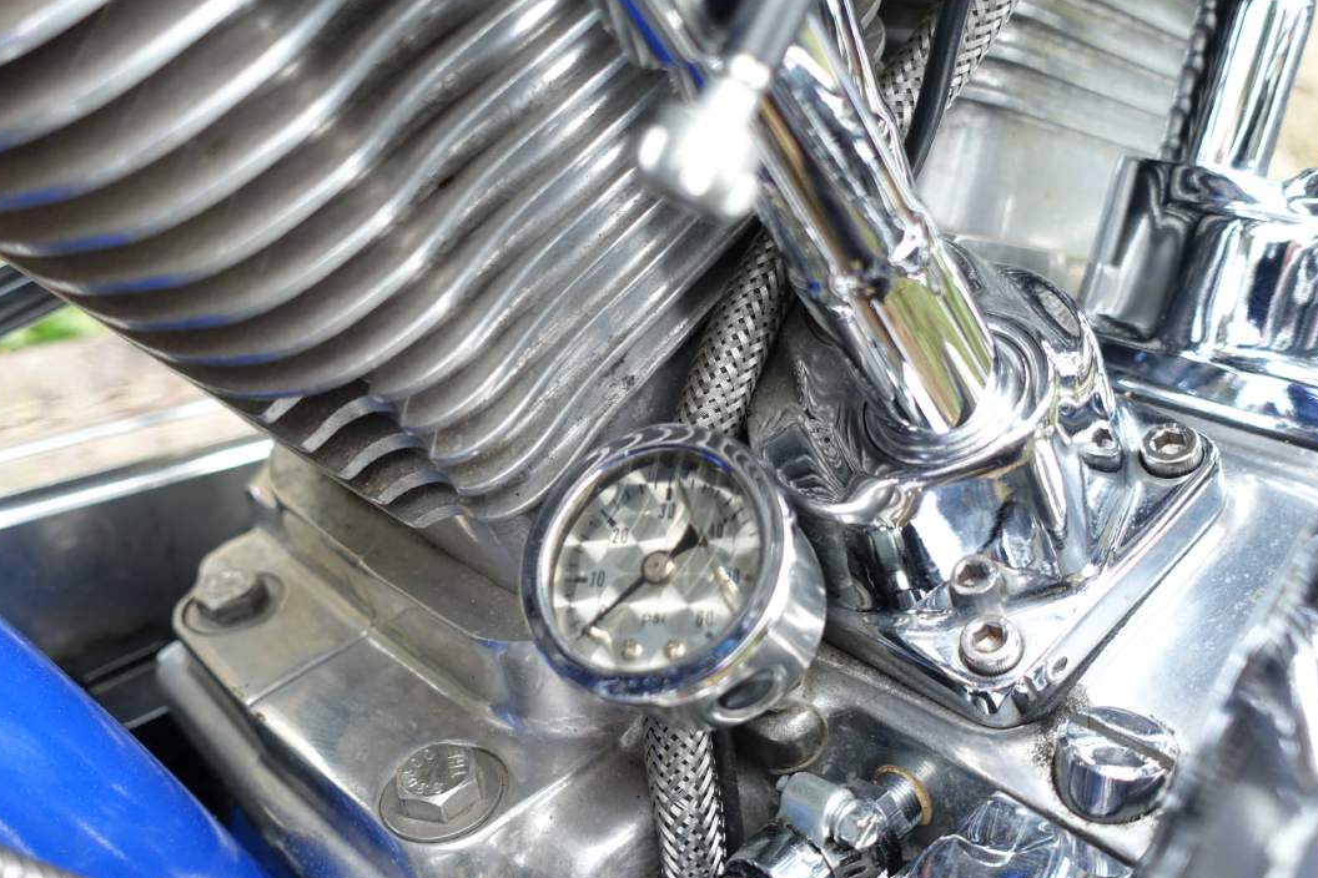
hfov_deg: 53.1
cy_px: 427
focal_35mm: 36
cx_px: 608
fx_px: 1318
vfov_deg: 36.9
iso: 125
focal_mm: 12.06
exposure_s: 1/40
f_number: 2.8
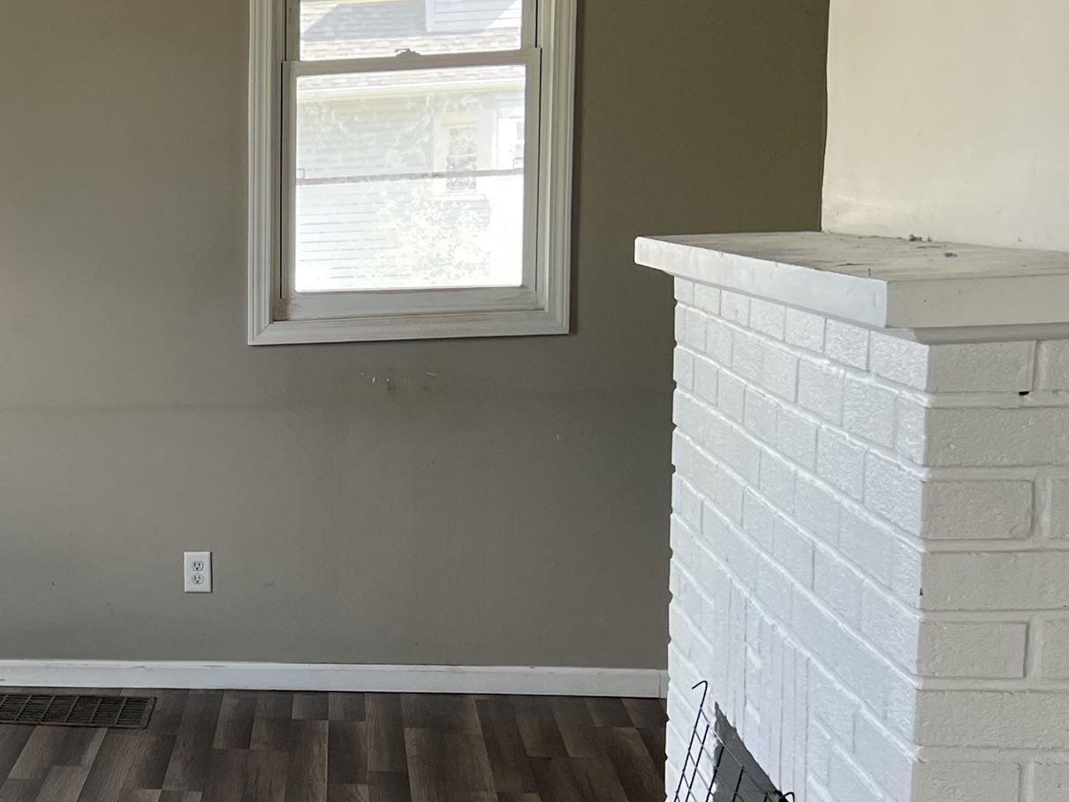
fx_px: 2039
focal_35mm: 66
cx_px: -135
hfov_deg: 26.8
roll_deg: +2.4
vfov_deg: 22.2
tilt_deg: -9.2
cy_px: 504
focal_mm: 5.7
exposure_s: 1/139
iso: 64
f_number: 1.5
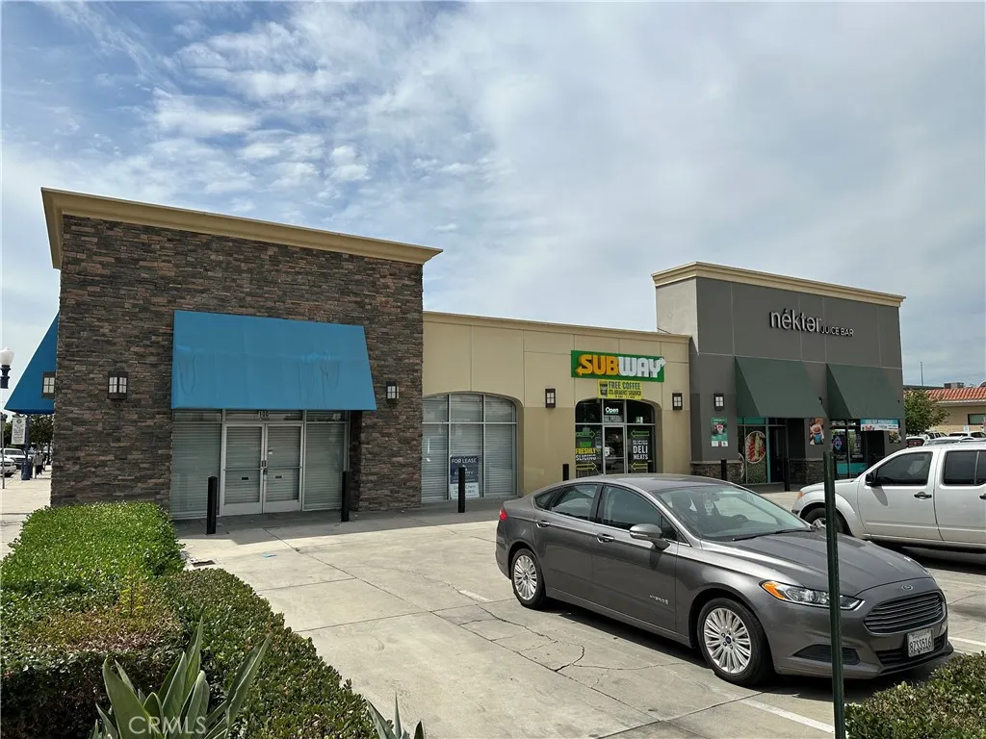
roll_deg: +0.1
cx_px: 493
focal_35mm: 24
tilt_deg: +4.4
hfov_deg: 71.6
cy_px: 370
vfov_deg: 56.8
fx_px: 684
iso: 80
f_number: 1.78
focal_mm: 6.86
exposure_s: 1/8929
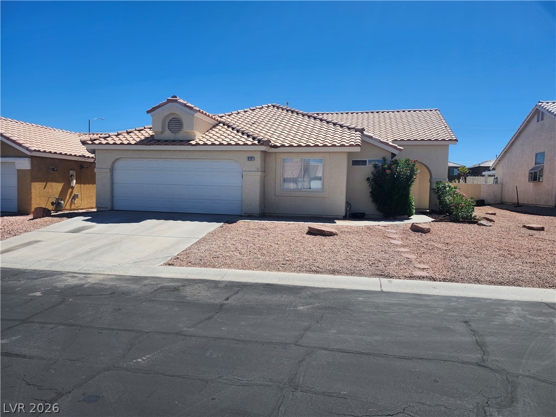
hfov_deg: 73.9
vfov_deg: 58.9
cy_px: 208
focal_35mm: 23
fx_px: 369
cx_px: 278
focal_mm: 5.54
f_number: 1.8
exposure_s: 1/1889
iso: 25
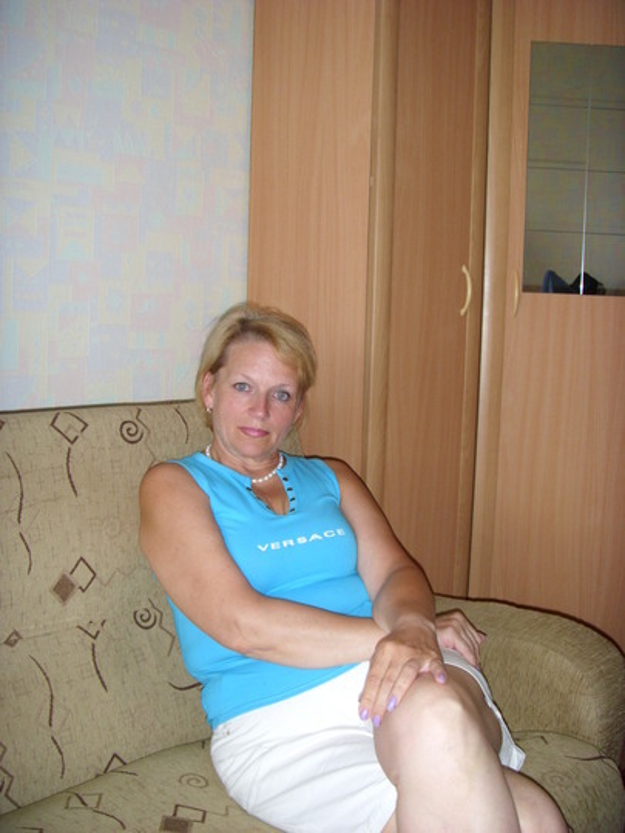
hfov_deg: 45.4
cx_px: 312
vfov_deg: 58.4
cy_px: 416
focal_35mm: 31
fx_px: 746
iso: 200
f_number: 3.5
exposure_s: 1/30
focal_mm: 6.3
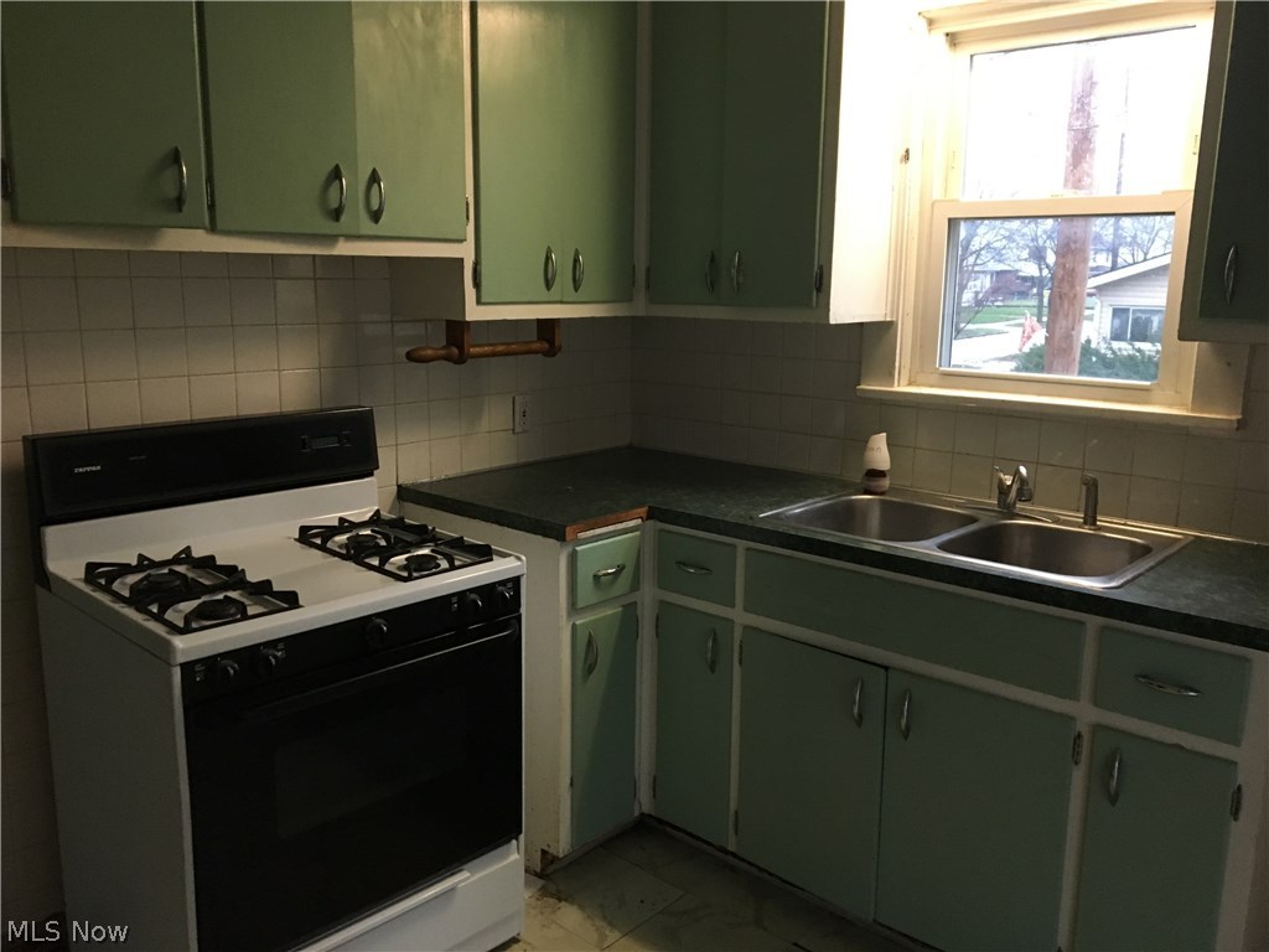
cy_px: 476
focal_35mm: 29
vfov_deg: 48.2
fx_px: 1063
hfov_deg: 61.7
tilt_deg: -11.4
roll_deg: +0.0
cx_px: 634
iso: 200
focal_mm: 4.15
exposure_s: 1/30
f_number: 2.2
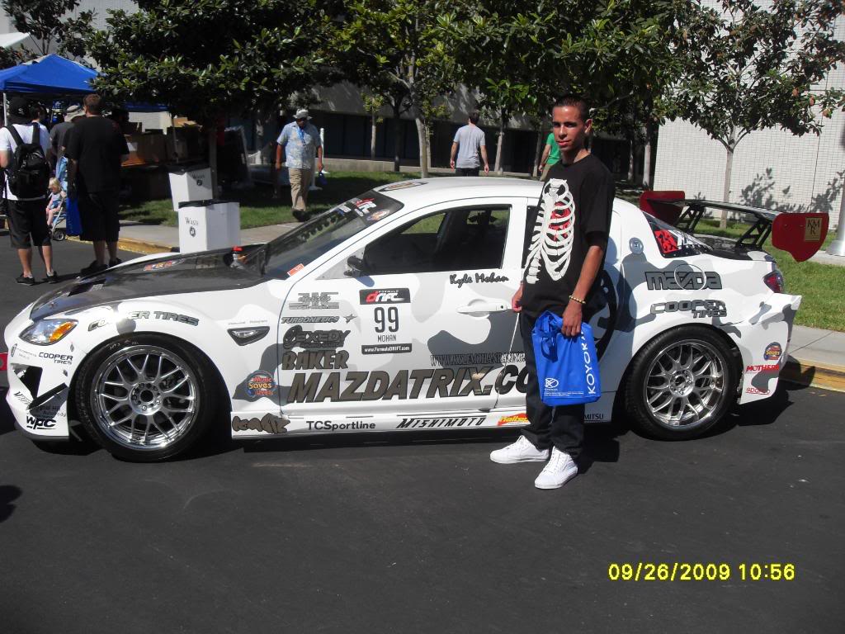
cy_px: 317
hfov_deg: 54.0
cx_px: 422
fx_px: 830
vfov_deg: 41.8
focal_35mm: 34
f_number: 7
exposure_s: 1/350
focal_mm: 6.3
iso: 80
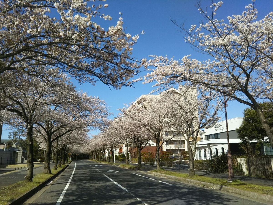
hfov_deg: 60.0
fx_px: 237
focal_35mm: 30
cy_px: 102
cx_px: 136
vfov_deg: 46.8
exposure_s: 1/1144
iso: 25
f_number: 2.2
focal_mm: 4
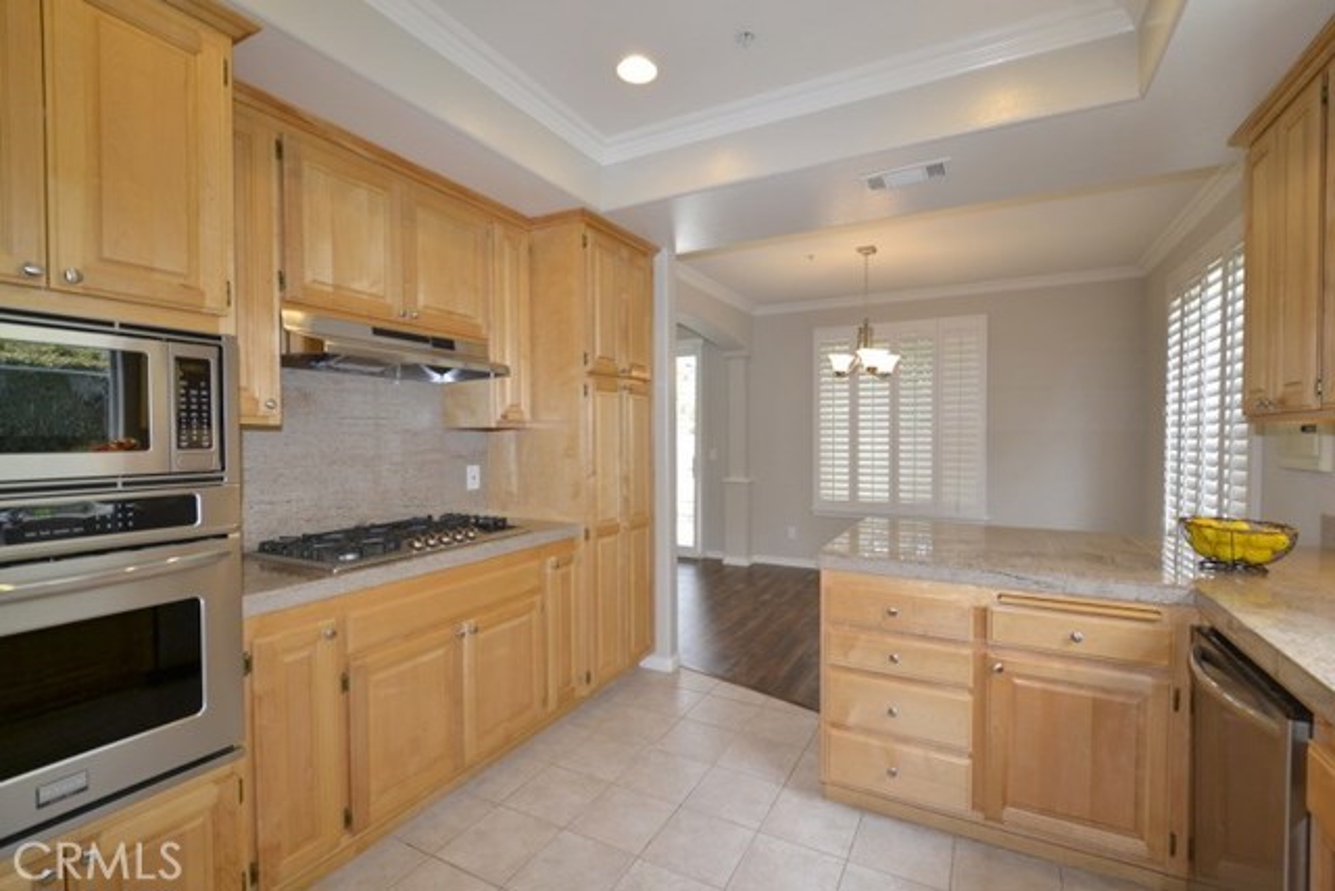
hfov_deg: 100.4
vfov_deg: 77.4
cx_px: 668
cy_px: 446
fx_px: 556
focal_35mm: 15
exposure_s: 1/80
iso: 400
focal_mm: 10
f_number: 4.5
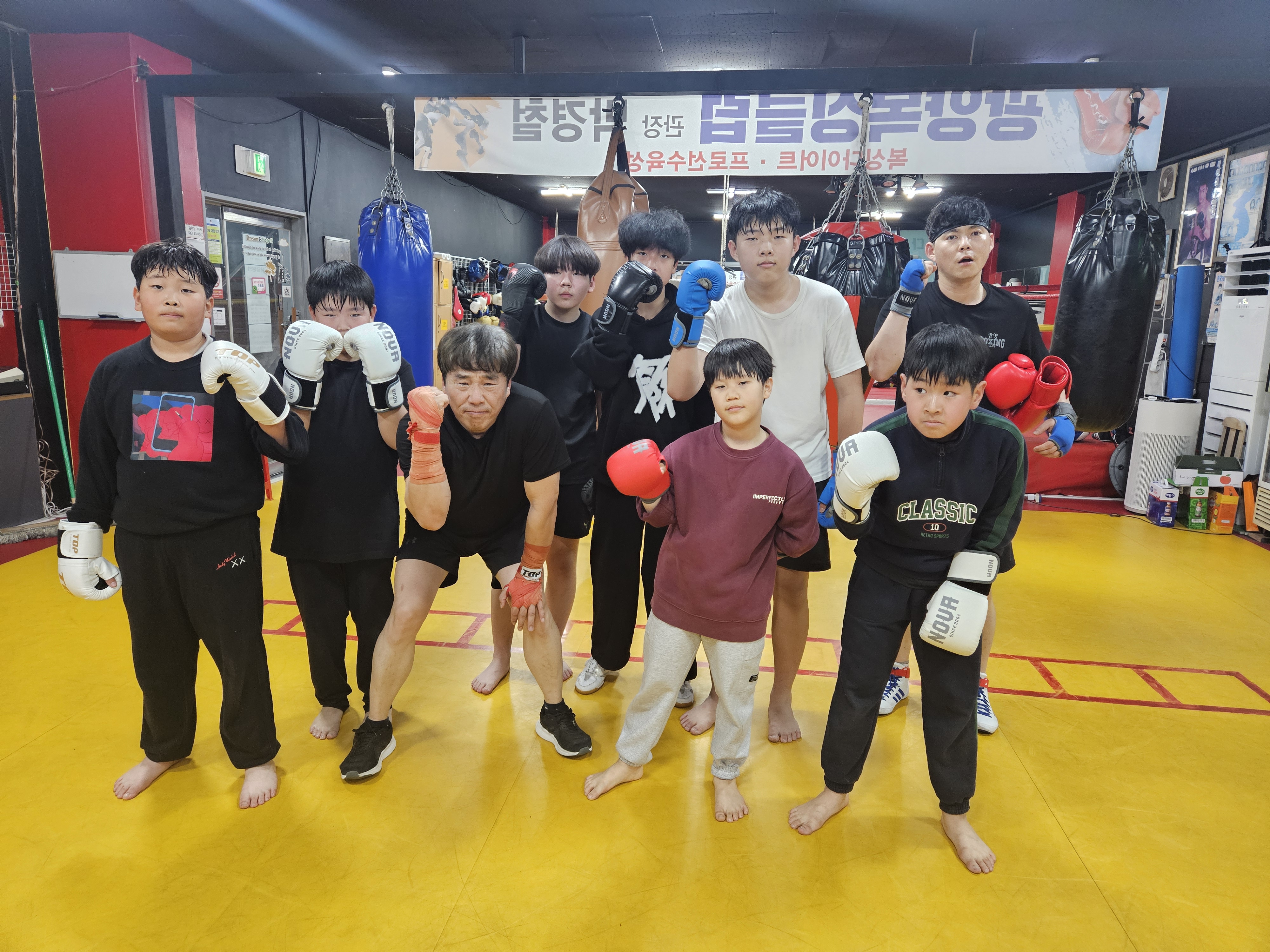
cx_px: 635
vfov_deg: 58.9
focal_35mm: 23
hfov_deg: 73.9
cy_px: 476
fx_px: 844
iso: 500
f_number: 1.8
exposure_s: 1/120
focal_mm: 5.4
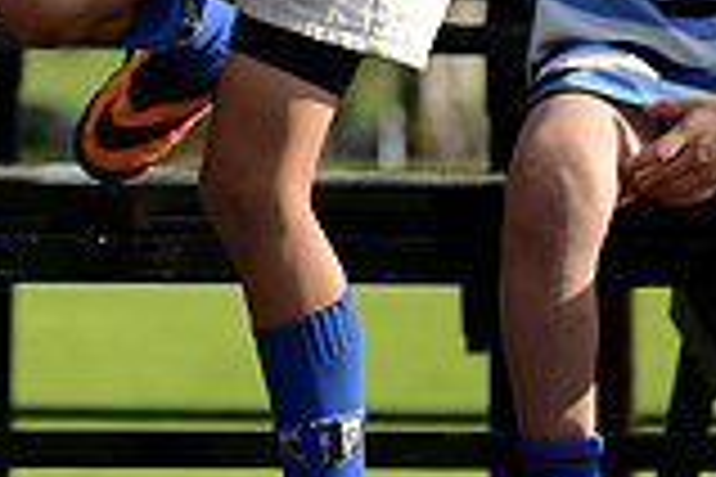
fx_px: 5071
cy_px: -272
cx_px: -167
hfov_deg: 8.0
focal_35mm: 255
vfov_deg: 5.3
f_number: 2.8
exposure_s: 1/1600
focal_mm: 70
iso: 250
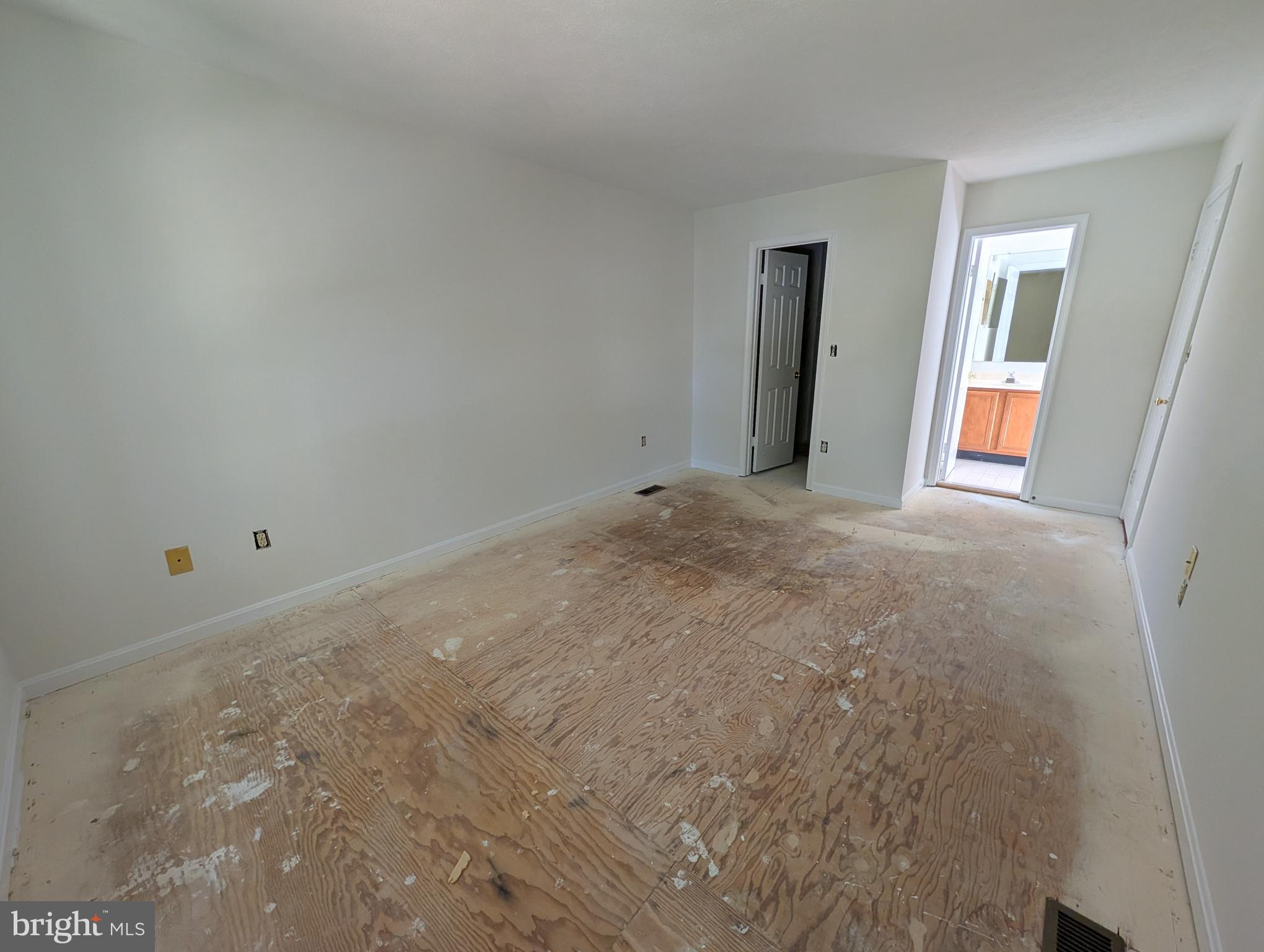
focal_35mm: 12
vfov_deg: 94.6
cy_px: 476
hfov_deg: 110.5
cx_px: 632
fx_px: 439
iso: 108
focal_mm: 2.02
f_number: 1.7
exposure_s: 1/75.9
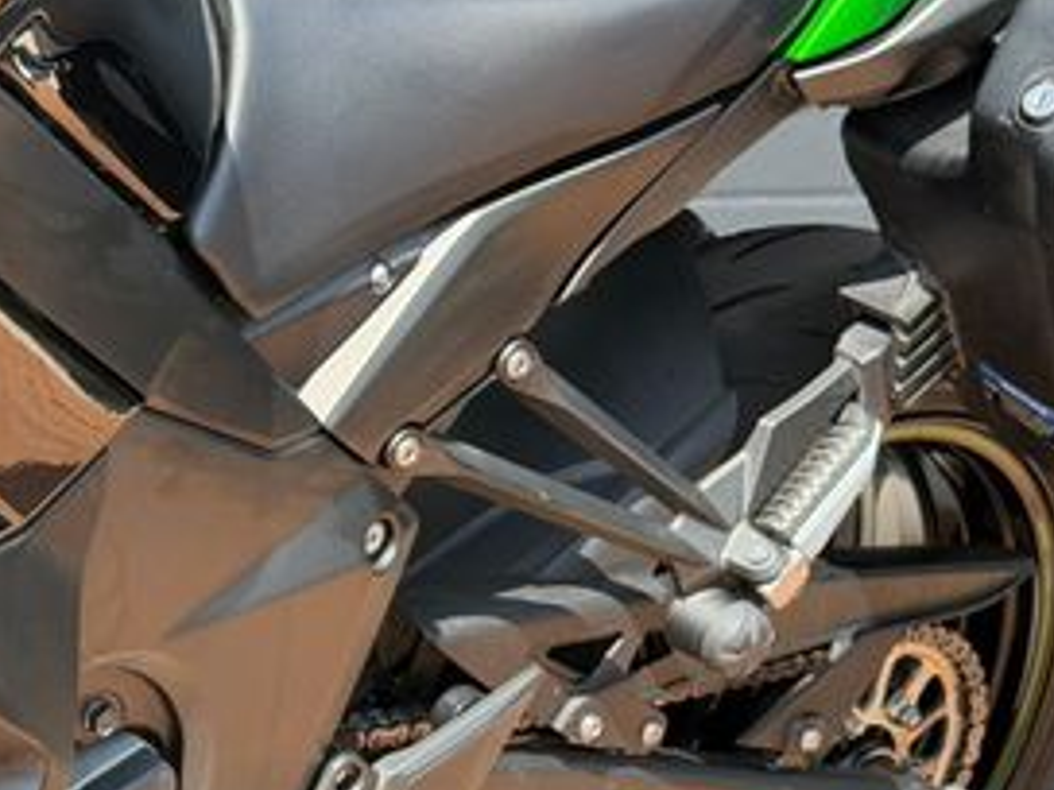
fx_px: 3441
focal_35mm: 113
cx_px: 23
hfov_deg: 17.1
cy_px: 709
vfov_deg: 13.0
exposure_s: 1/1116
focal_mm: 6.76
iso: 100
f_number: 1.78
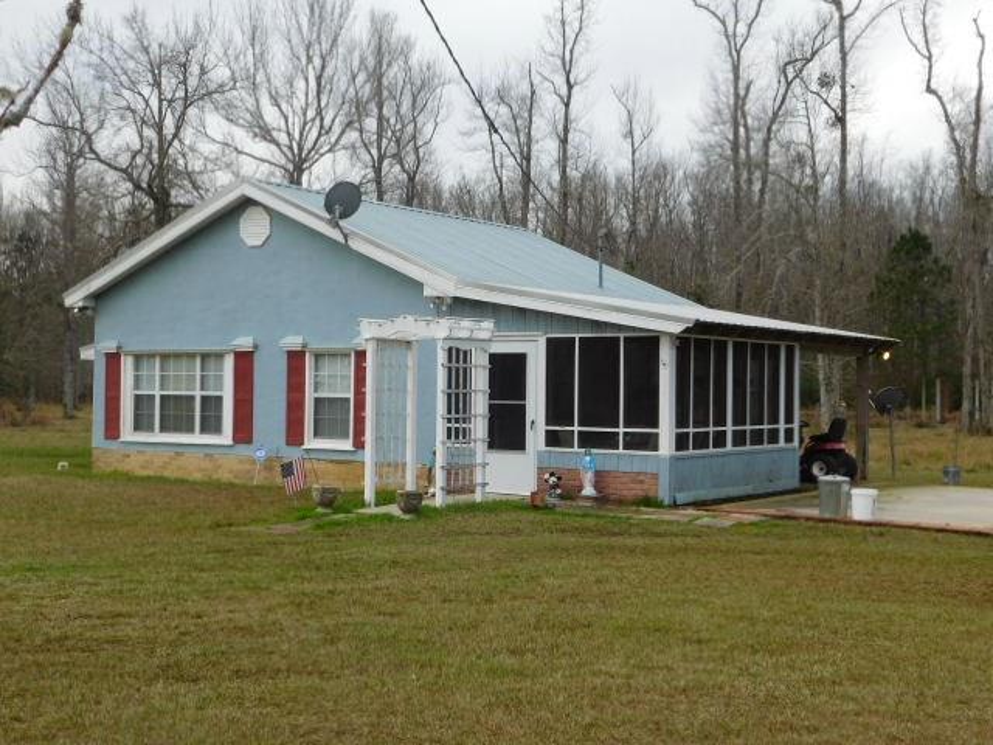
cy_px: 372
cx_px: 496
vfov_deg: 28.6
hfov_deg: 37.5
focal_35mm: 51
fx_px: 1463
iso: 125
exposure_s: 1/400
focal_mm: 9
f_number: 3.8
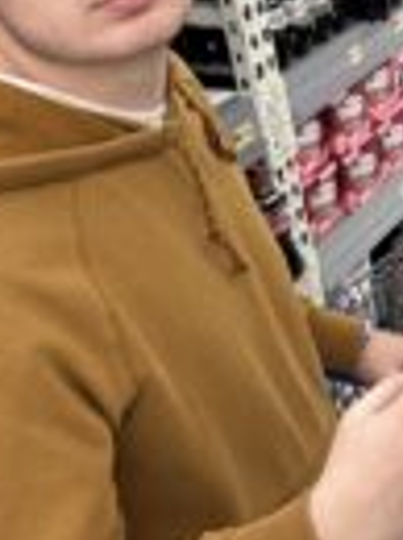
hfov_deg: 17.1
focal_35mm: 81
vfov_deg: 23.9
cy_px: 145
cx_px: 517
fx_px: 1261
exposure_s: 1/42
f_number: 1.9
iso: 64
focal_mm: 2.69
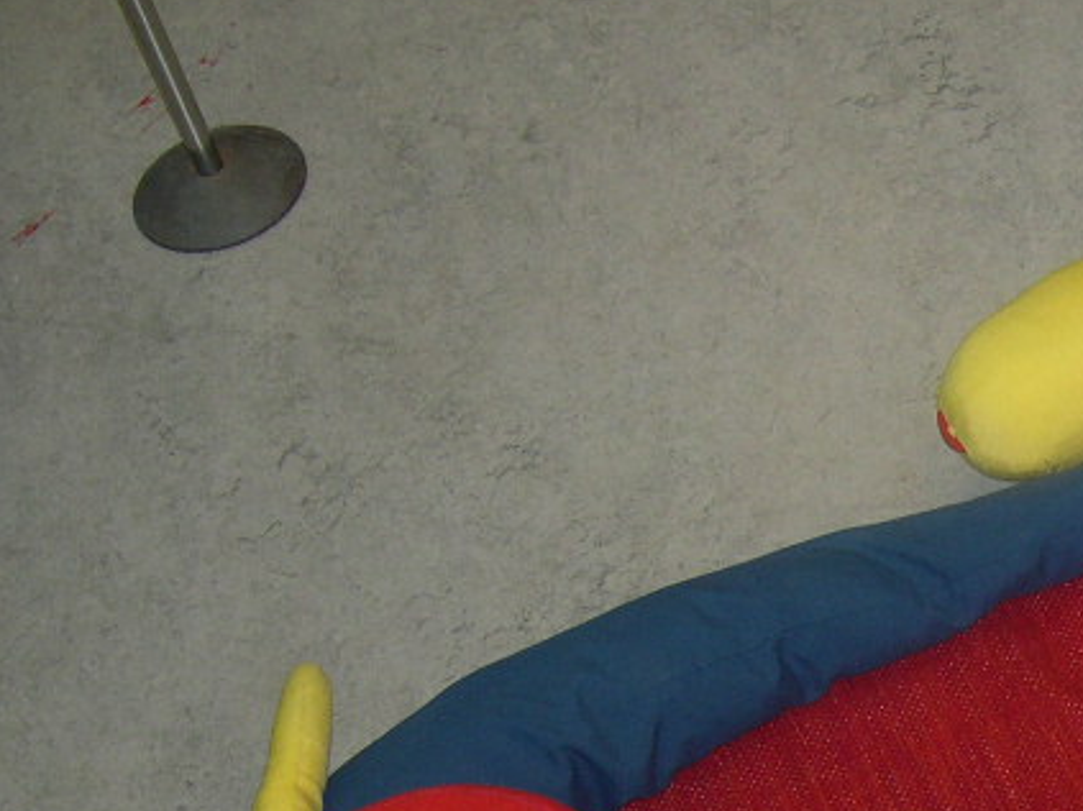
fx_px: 2878
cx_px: 1183
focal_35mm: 92
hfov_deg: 20.4
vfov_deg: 15.6
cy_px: 906
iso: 134
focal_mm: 8
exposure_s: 1/60
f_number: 2.8
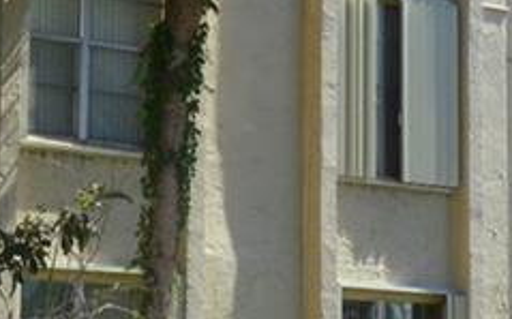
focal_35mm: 184
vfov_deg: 6.9
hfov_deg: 11.4
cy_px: -286
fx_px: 2566
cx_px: 343
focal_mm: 18
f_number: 11
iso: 400
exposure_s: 1/320
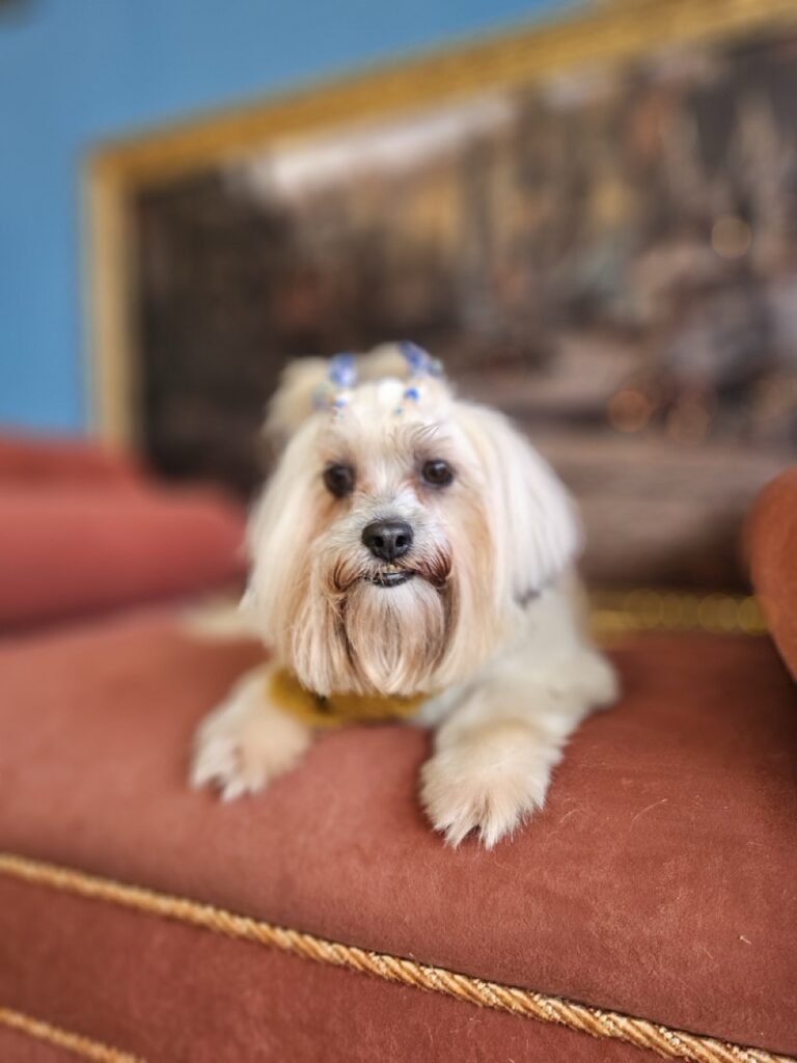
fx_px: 706
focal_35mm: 23
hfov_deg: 58.9
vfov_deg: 73.9
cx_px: 398
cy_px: 532
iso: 200
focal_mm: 5.4
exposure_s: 1/120
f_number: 1.8
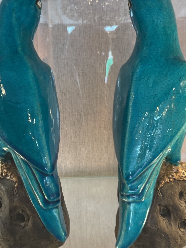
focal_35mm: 46
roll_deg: +1.2
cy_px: 113
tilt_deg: -4.7
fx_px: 330
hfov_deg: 31.5
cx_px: 90
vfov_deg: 41.2
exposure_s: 1/50
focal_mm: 3
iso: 32
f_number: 1.8
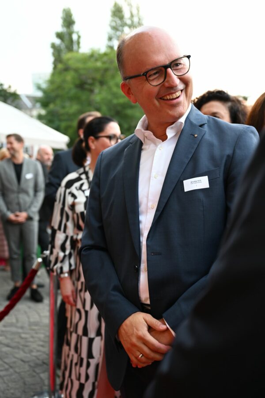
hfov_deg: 34.2
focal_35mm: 39
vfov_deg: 49.6
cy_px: 199
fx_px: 431
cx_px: 132
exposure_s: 1/250
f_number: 3.2
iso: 1250
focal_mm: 39
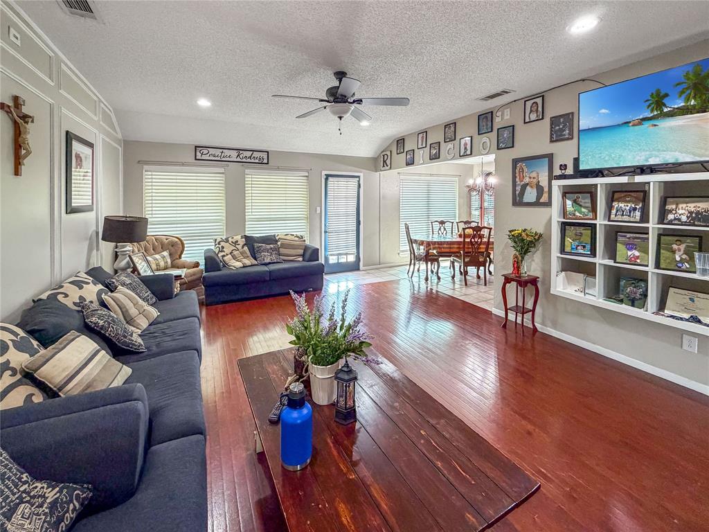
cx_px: 354
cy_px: 266
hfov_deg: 102.1
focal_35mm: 14
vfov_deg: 85.7
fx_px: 287
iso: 400
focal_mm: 2.22
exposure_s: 1/60
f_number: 2.2
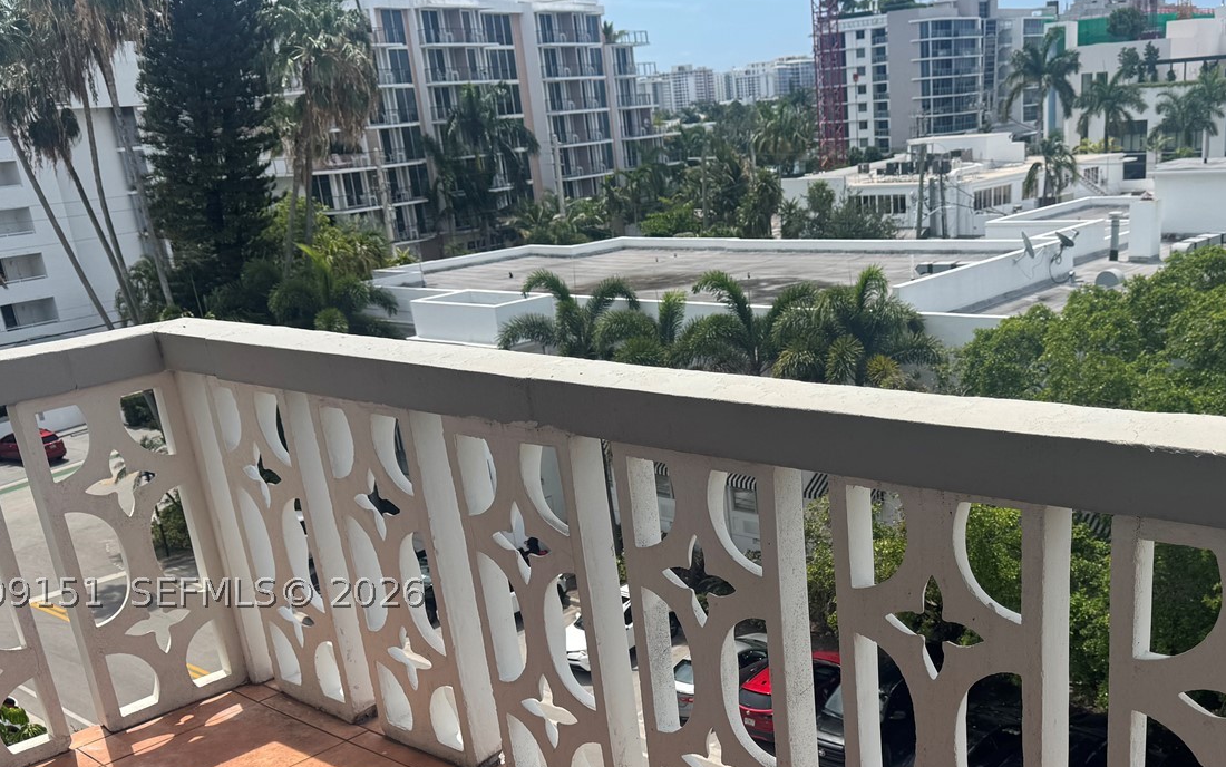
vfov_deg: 33.6
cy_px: 592
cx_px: 766
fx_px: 1237
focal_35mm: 37
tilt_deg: -22.1
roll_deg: +4.4
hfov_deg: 52.2
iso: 80
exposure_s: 1/4310
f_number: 1.78
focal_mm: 6.76
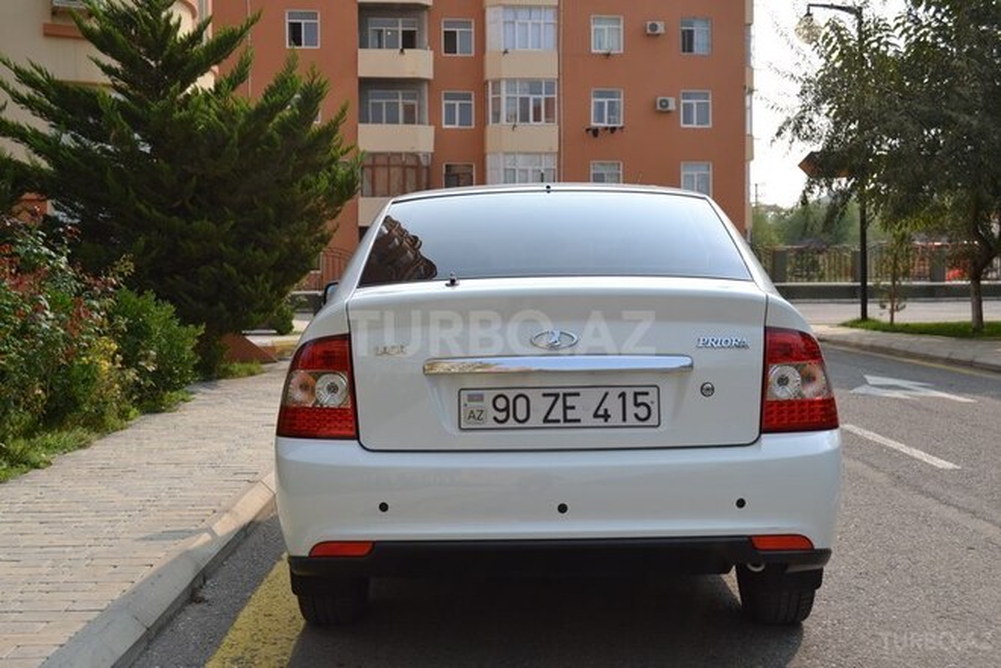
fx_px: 1251
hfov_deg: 43.6
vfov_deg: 29.9
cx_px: 500
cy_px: 334
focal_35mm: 45
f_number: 8
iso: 100
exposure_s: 1/250
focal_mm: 30
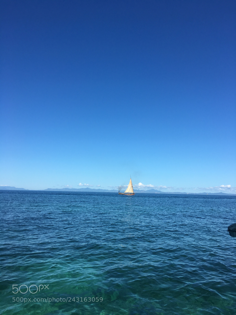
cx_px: 118
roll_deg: -5.0
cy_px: 158
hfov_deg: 48.2
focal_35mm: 29
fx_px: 264
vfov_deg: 61.7
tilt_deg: +8.5
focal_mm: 4.15
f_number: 2.2
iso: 25
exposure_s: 1/2137
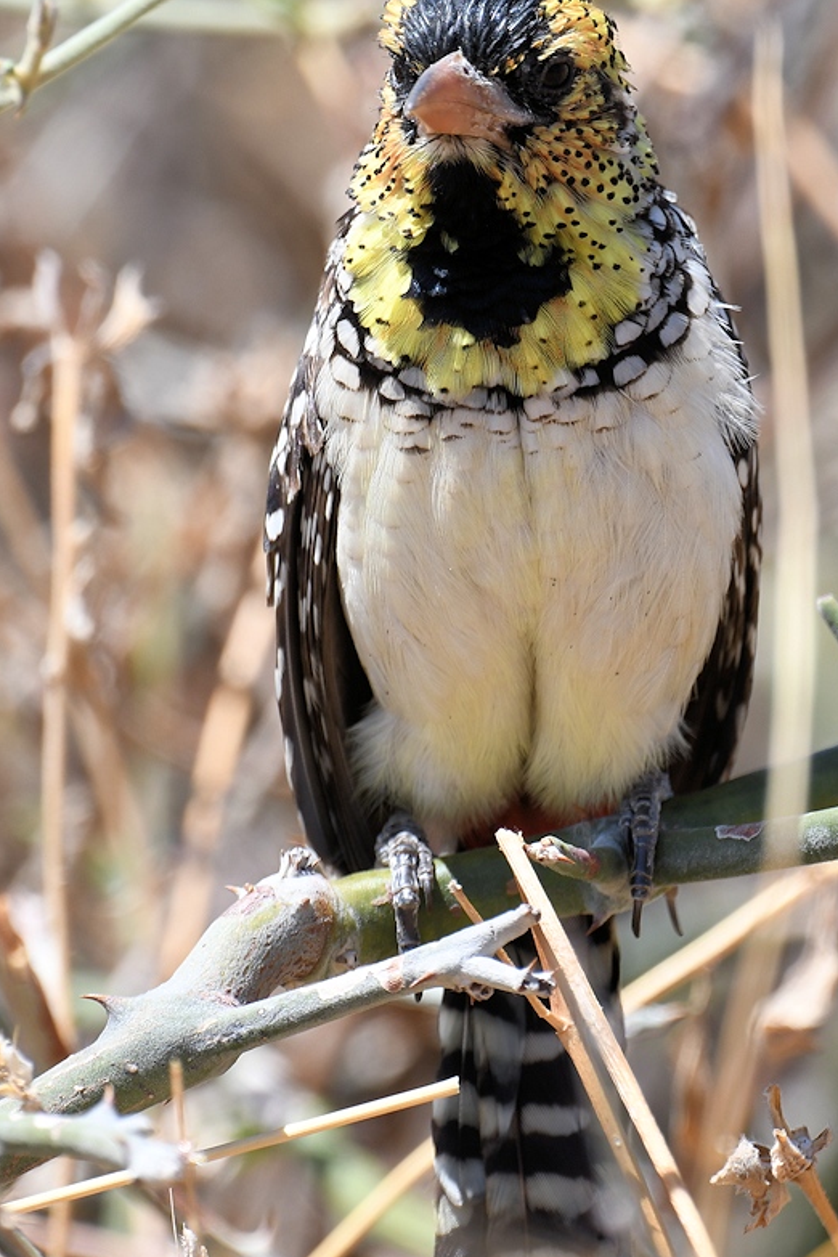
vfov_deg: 1.5
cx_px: 506
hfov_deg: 1.0
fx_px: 47972
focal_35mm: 1374
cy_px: 665
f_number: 7.1
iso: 250
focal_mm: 700
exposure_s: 1/640
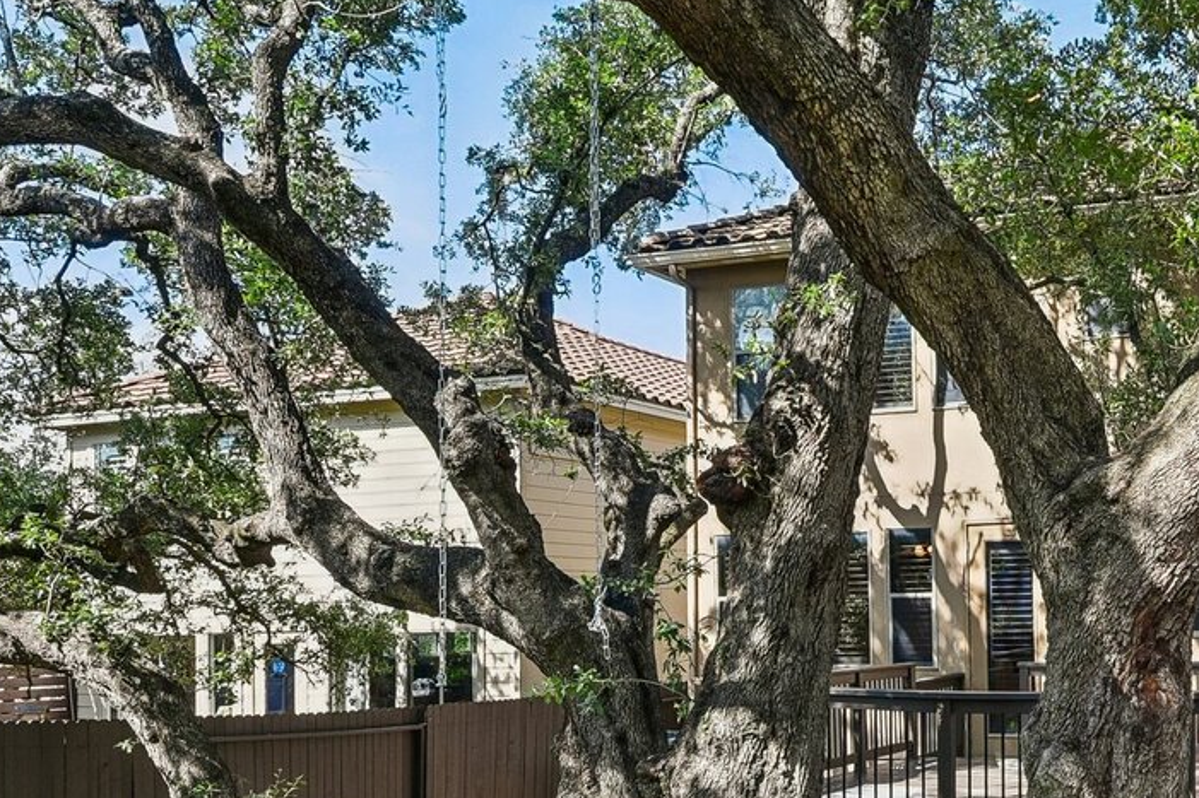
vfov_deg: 35.9
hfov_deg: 46.6
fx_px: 1232
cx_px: 1088
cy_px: 371
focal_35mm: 37
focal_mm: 16
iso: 400
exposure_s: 1/125
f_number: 8
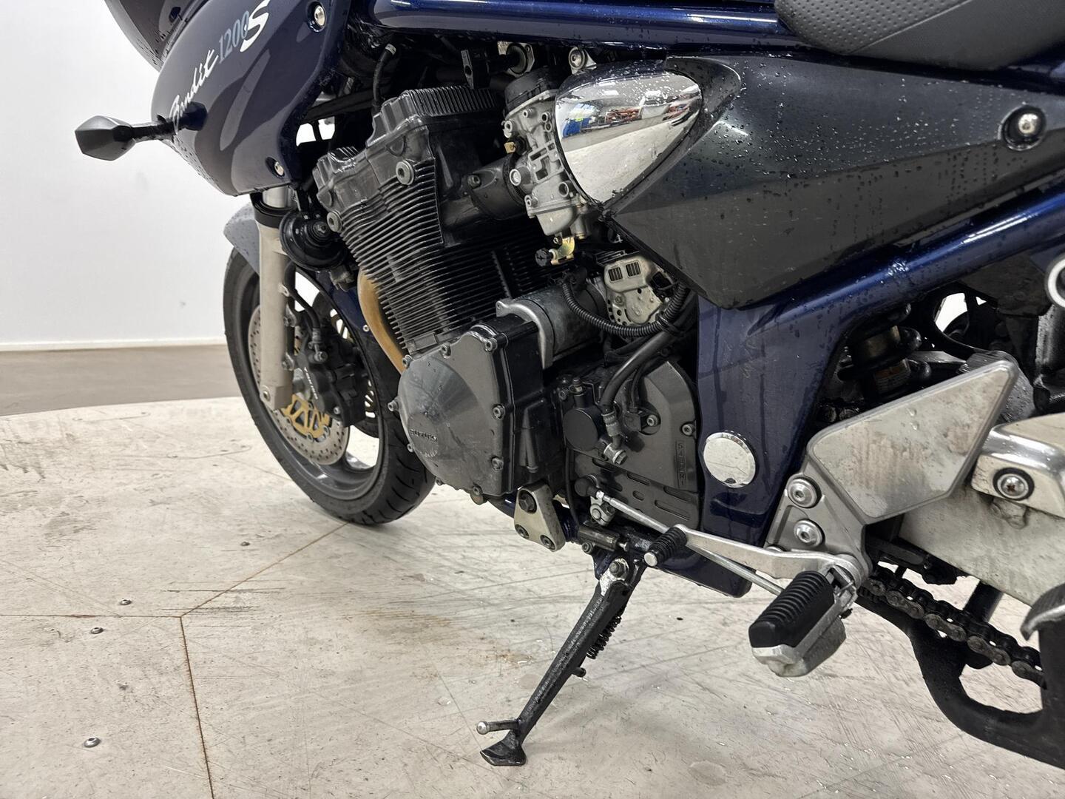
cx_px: 532
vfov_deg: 56.8
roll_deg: -3.4
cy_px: 400
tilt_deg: -10.0
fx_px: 738
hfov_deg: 71.6
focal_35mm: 24
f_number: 1.78
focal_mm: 6.76
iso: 160
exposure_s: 1/50
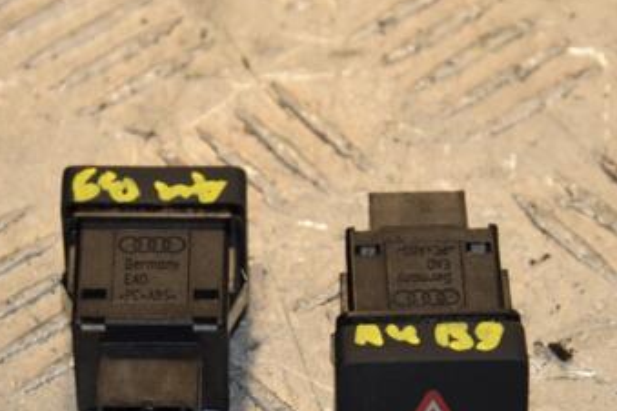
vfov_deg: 4.9
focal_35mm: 279
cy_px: 353
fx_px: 4779
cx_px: 291
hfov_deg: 7.4
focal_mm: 105
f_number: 10
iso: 800
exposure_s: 1/200
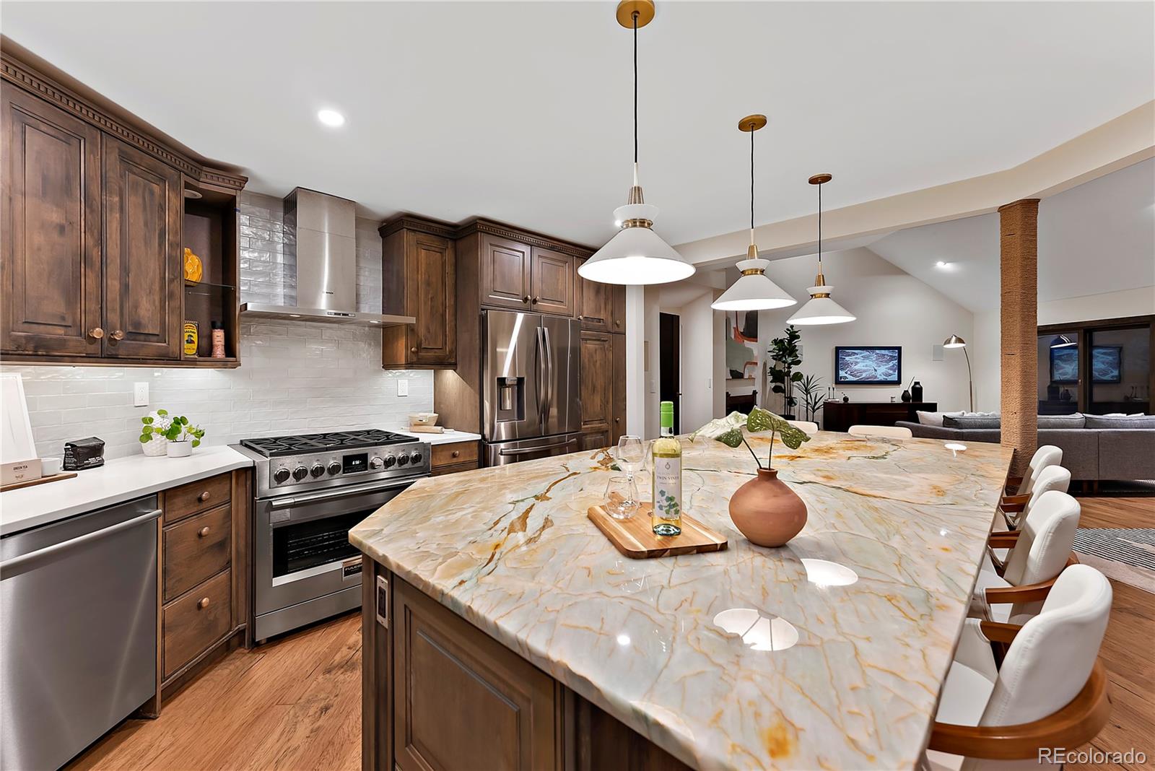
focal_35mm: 14
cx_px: 578
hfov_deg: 104.2
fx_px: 449
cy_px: 386
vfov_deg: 81.3
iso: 160
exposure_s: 1
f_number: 5.6
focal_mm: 14
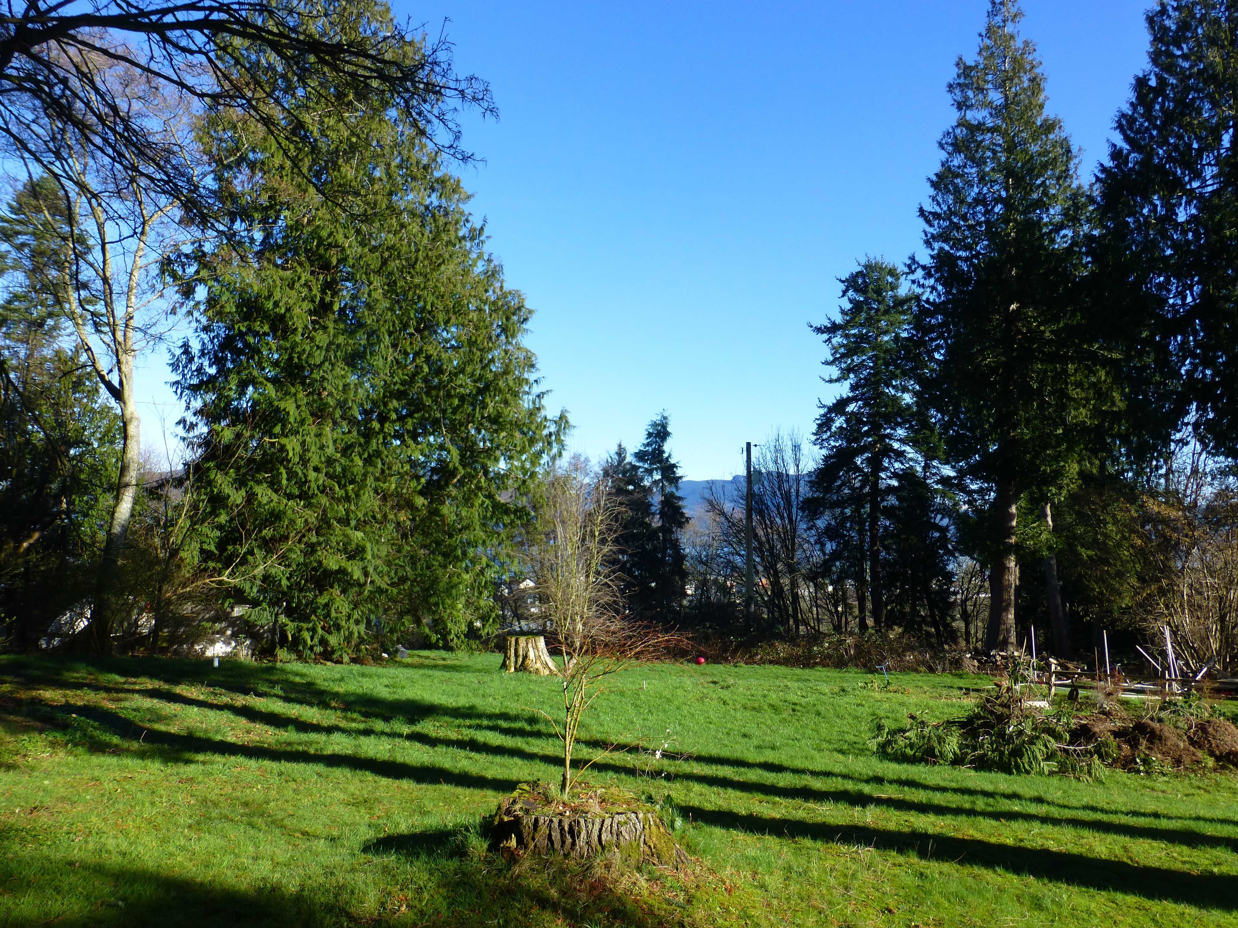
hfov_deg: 71.6
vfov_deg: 56.8
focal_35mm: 24
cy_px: 464
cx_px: 619
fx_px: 858
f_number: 4
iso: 100
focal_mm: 4.3
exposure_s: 1/400
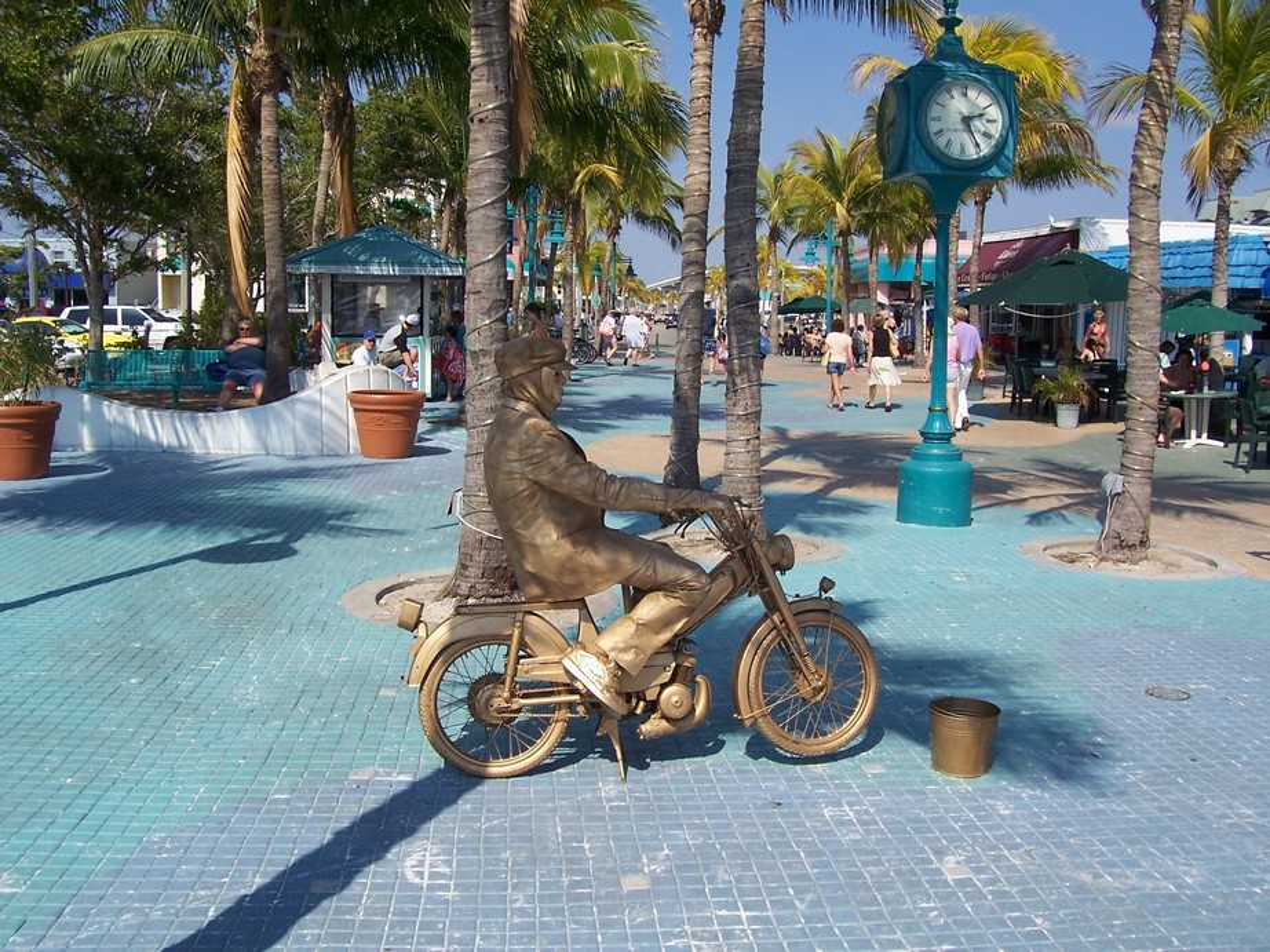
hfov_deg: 54.0
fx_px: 1247
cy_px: 476
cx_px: 635
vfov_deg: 41.8
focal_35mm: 34
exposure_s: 1/750
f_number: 5.6
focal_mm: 5.6
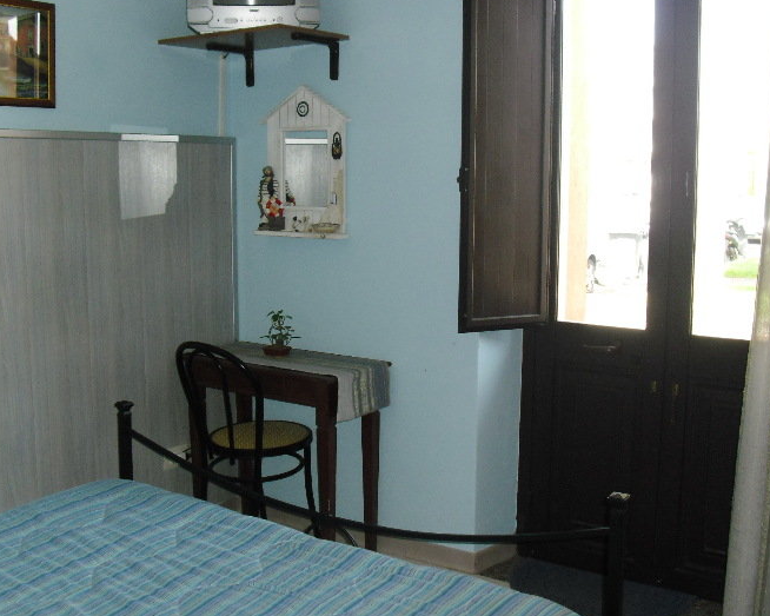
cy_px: 279
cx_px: 390
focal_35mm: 43
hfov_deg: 42.9
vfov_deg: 34.9
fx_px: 980
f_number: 3.1
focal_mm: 6.3
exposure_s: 1/60
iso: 200
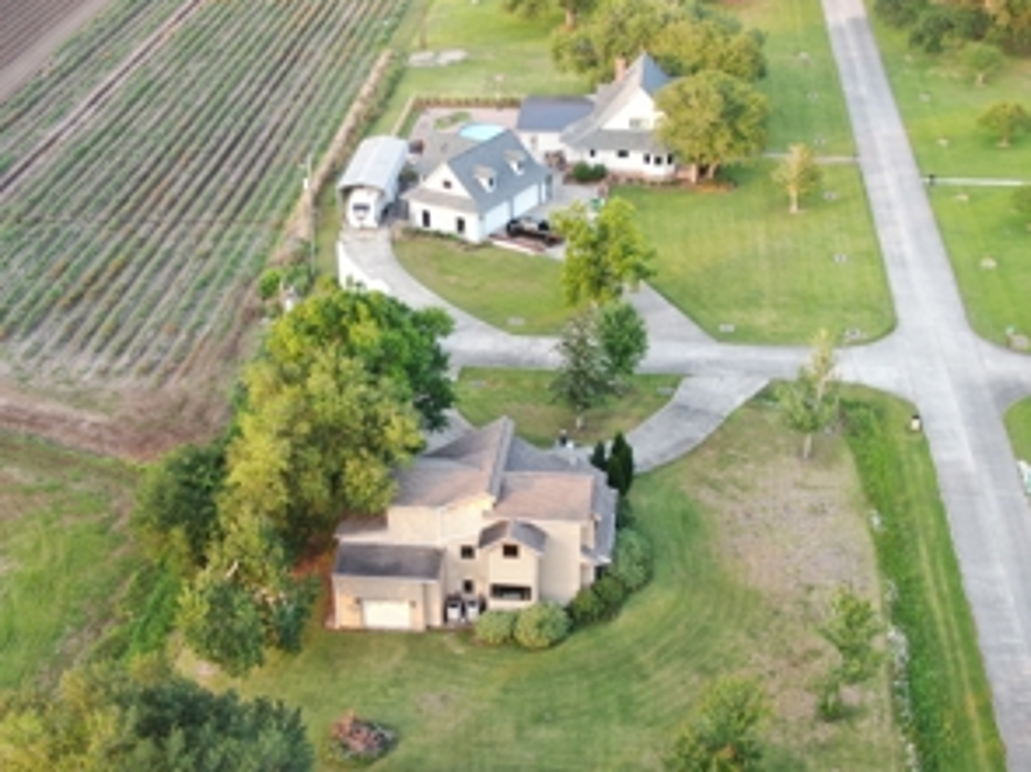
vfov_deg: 28.5
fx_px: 1518
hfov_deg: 37.5
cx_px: 543
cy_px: 435
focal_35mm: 51
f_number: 3.5
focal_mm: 7.07
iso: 120
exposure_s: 1/30
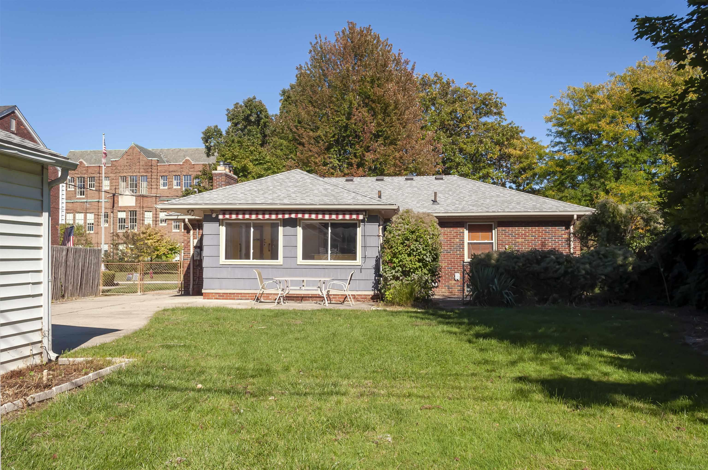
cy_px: 235
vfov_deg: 43.5
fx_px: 589
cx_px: 354
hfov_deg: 62.0
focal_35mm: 30
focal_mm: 20
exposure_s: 1/320
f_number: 10
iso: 200
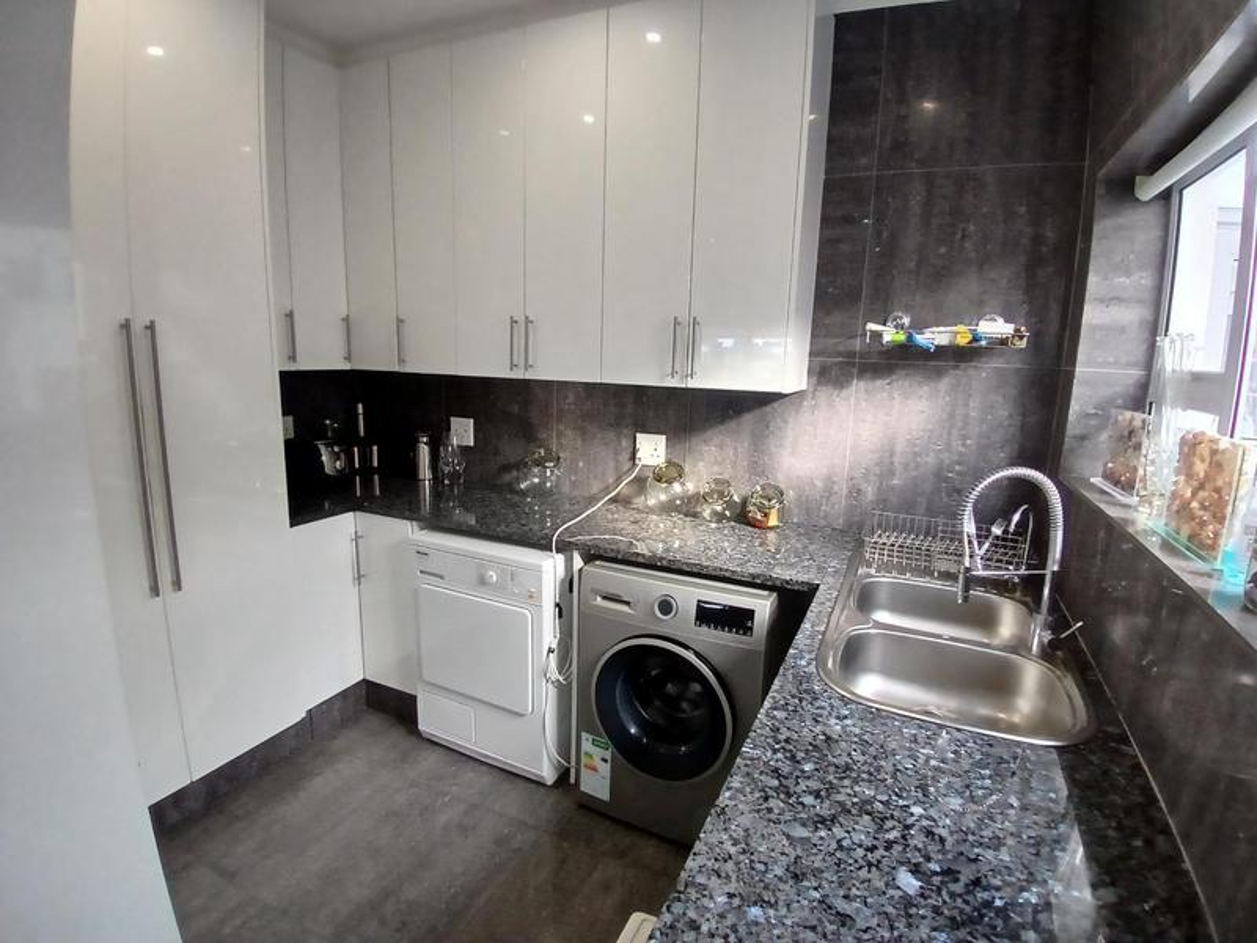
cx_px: 628
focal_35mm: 17
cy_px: 472
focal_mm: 1.4
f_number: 2.2
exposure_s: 1/33.3
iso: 125
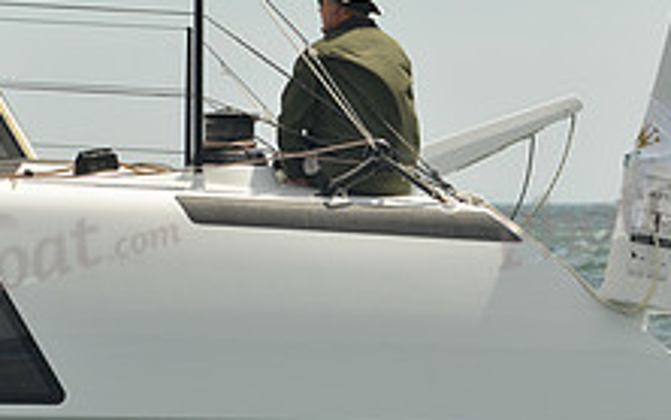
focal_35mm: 320
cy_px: 79
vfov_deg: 4.1
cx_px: 337
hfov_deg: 6.6
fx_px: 5855
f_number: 6.3
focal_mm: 120
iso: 400
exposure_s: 1/800
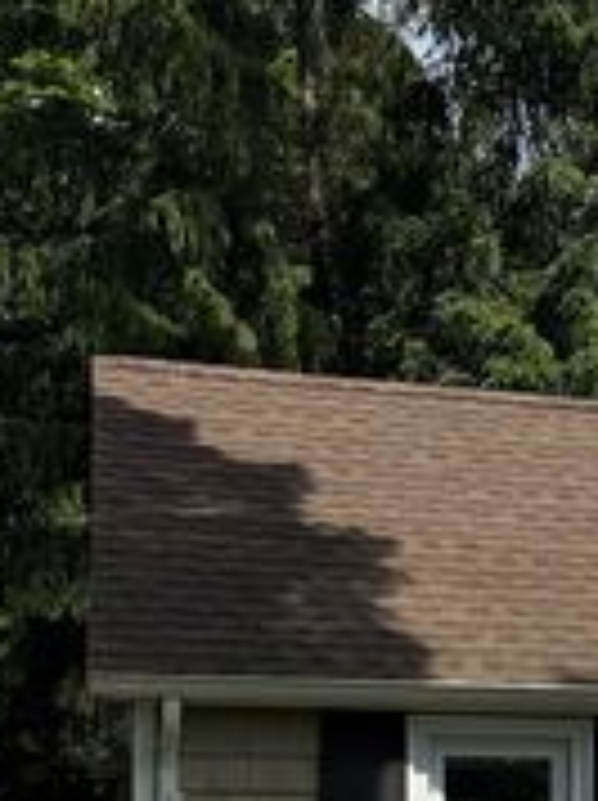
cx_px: 845
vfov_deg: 21.0
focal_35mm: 90
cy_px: 812
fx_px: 2078
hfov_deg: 15.3
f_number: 1.78
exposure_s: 1/7353
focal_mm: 6.76
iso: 80
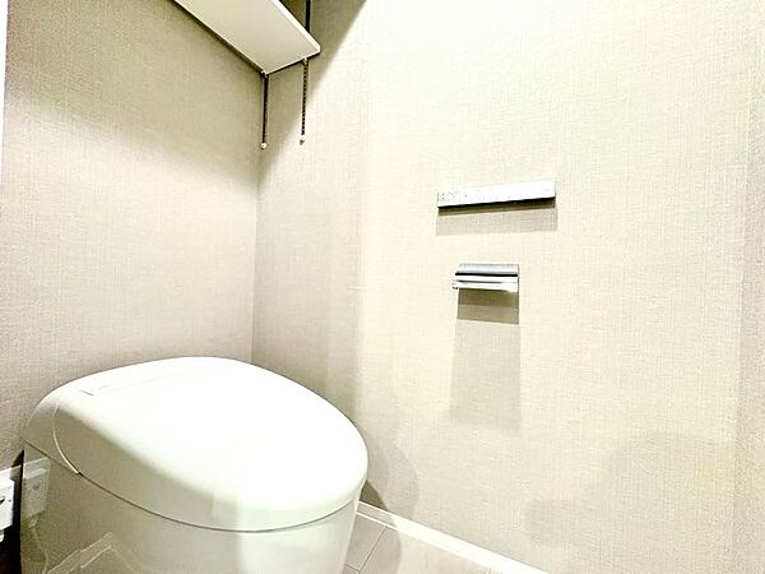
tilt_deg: +0.7
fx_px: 309
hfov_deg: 102.1
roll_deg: -2.1
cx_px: 382
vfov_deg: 85.7
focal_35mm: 14
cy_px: 287
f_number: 2.2
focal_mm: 2.22
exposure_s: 1/50
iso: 640
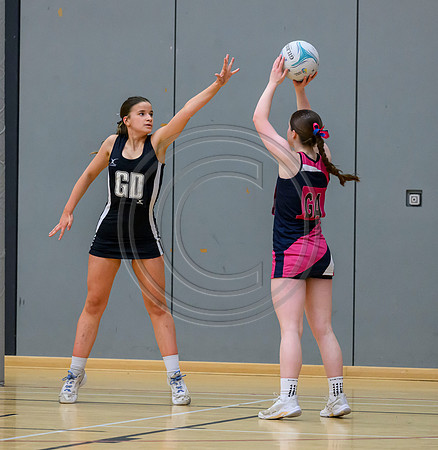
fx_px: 4428
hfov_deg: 5.7
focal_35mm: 305
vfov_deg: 5.8
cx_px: 174
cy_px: 212
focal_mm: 200
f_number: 3.5
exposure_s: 1/1000
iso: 6400
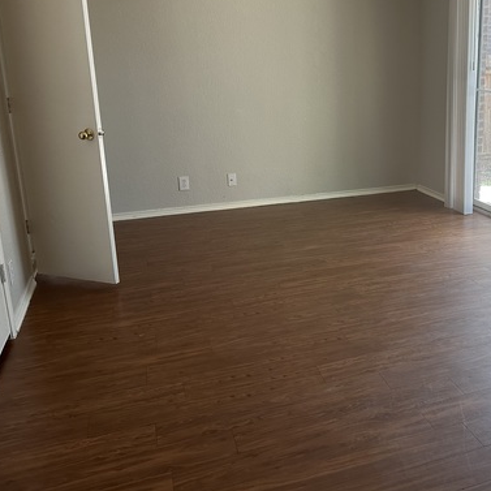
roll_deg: -0.5
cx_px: 369
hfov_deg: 44.5
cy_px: 189
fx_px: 578
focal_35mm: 36
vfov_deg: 45.7
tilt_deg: -13.4
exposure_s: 1/121
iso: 200
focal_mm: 6.86
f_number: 1.78
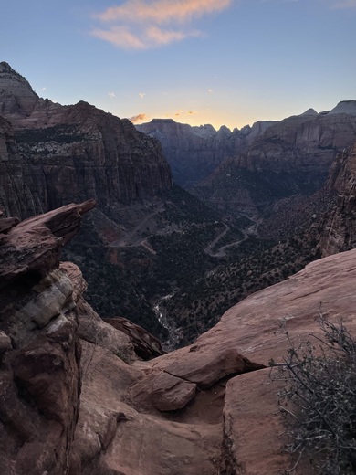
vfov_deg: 67.3
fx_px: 357
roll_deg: +1.0
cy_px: 238
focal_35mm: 26
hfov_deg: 53.1
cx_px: 178
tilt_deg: -11.1
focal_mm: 4.2
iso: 32
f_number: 1.6
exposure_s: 1/875
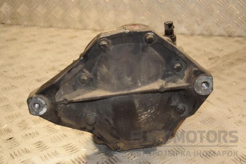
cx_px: 123
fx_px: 430
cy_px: 82
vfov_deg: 21.6
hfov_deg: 31.9
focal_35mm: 63
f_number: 4.8
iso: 800
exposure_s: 1/160
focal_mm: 42
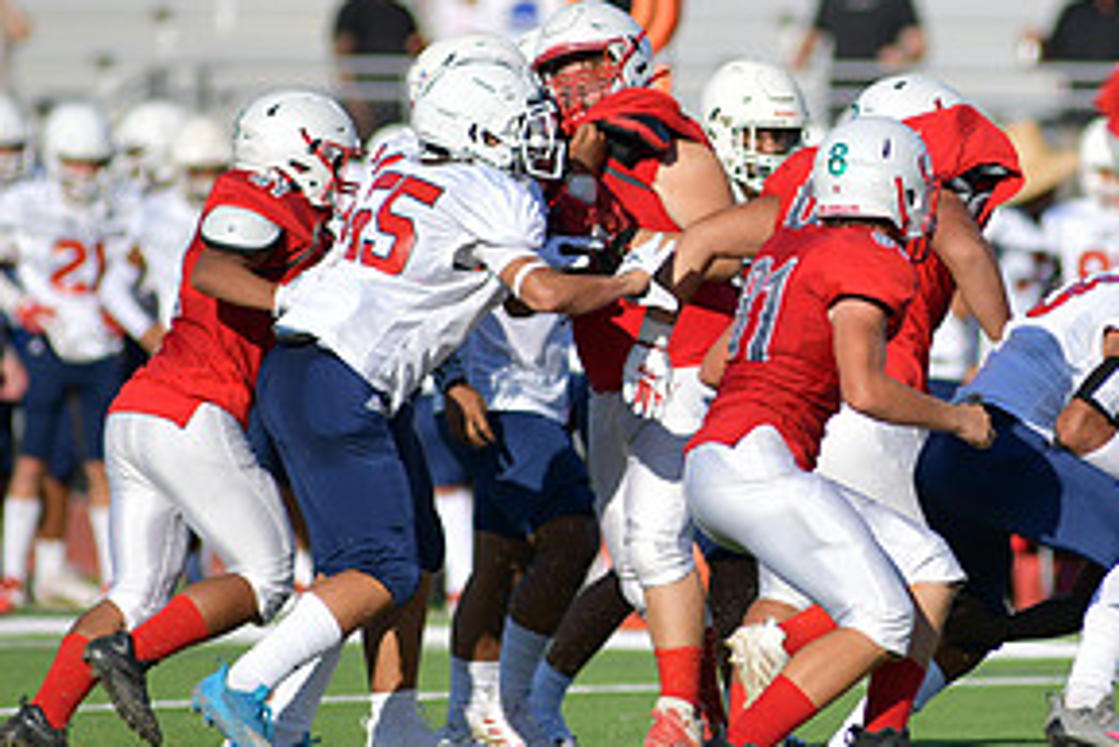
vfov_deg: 2.3
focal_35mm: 602
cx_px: 813
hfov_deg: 3.4
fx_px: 18721
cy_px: 358
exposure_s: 1/2000
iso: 64
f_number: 3.5
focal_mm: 300
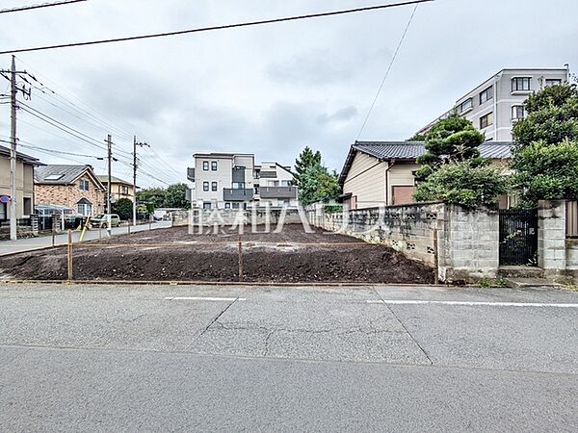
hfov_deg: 102.1
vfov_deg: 85.7
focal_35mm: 14
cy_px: 216
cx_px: 289
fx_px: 234
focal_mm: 1.83
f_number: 2.2
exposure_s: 1/1145
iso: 49
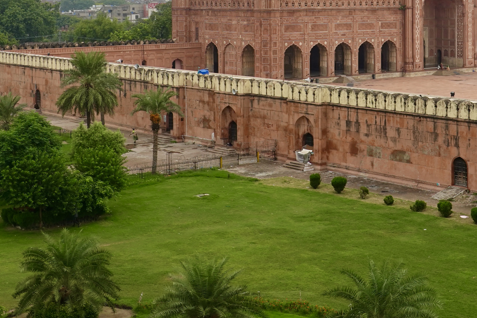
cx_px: 356
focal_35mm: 80
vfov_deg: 16.7
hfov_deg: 25.1
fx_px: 1060
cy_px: -10
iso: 100
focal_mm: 13.84
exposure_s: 1/200
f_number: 4.5
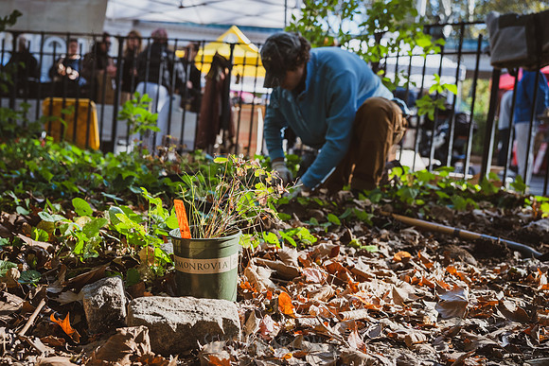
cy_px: 199
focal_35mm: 44
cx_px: 250
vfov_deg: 30.8
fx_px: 664
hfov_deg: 44.9
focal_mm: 40
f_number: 4
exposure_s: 1/1250
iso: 1000
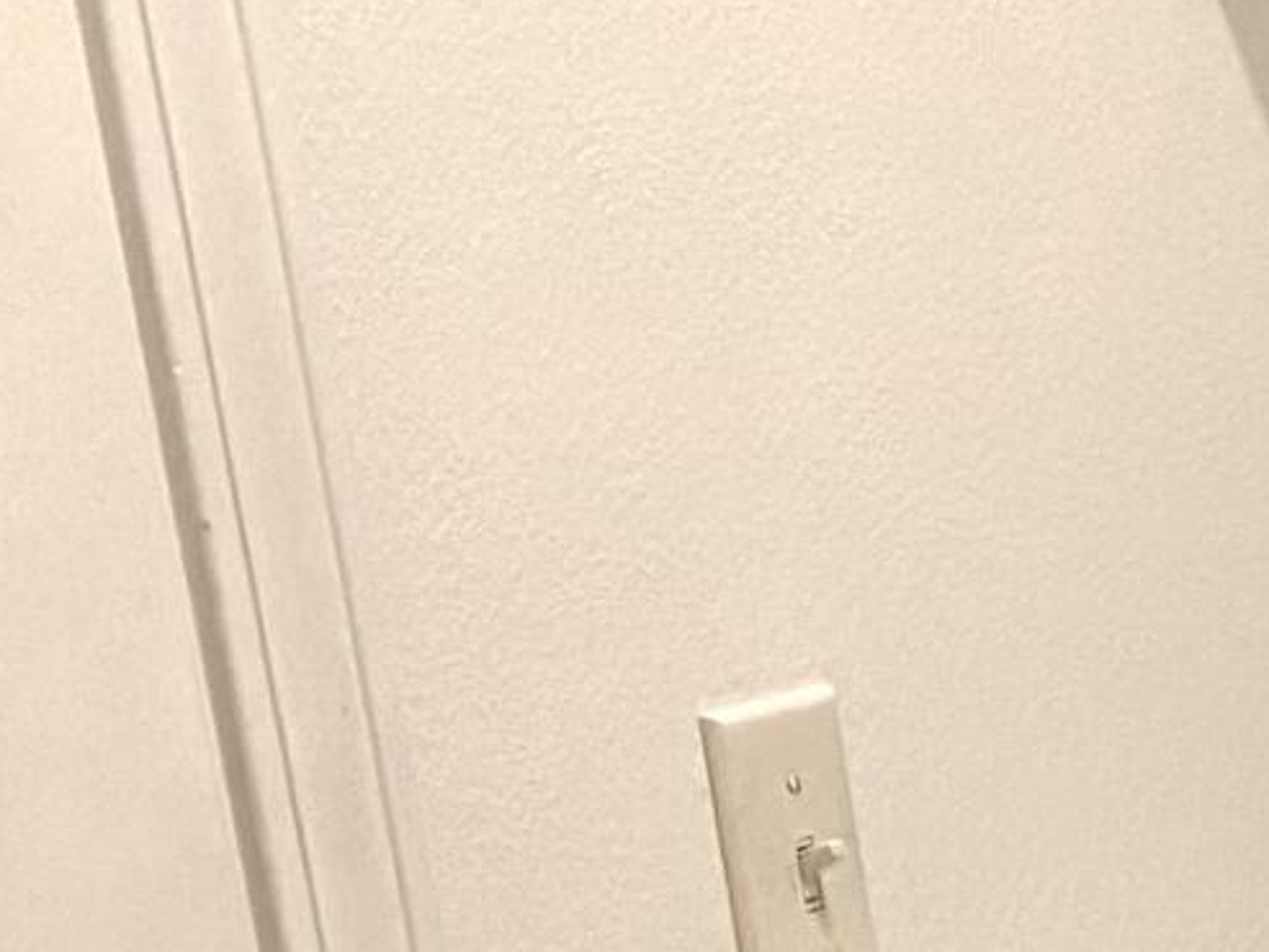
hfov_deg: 10.6
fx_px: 5354
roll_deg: +1.1
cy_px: 1747
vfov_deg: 9.6
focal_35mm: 146
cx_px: 3457
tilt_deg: -17.9
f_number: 1.78
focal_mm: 6.76
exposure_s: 1/60
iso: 800
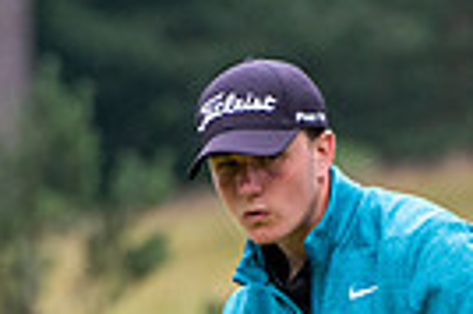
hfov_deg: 1.6
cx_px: 614
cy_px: 669
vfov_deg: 1.1
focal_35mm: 1303
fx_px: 17099
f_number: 4.5
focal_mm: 200
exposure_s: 1/1000
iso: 1000
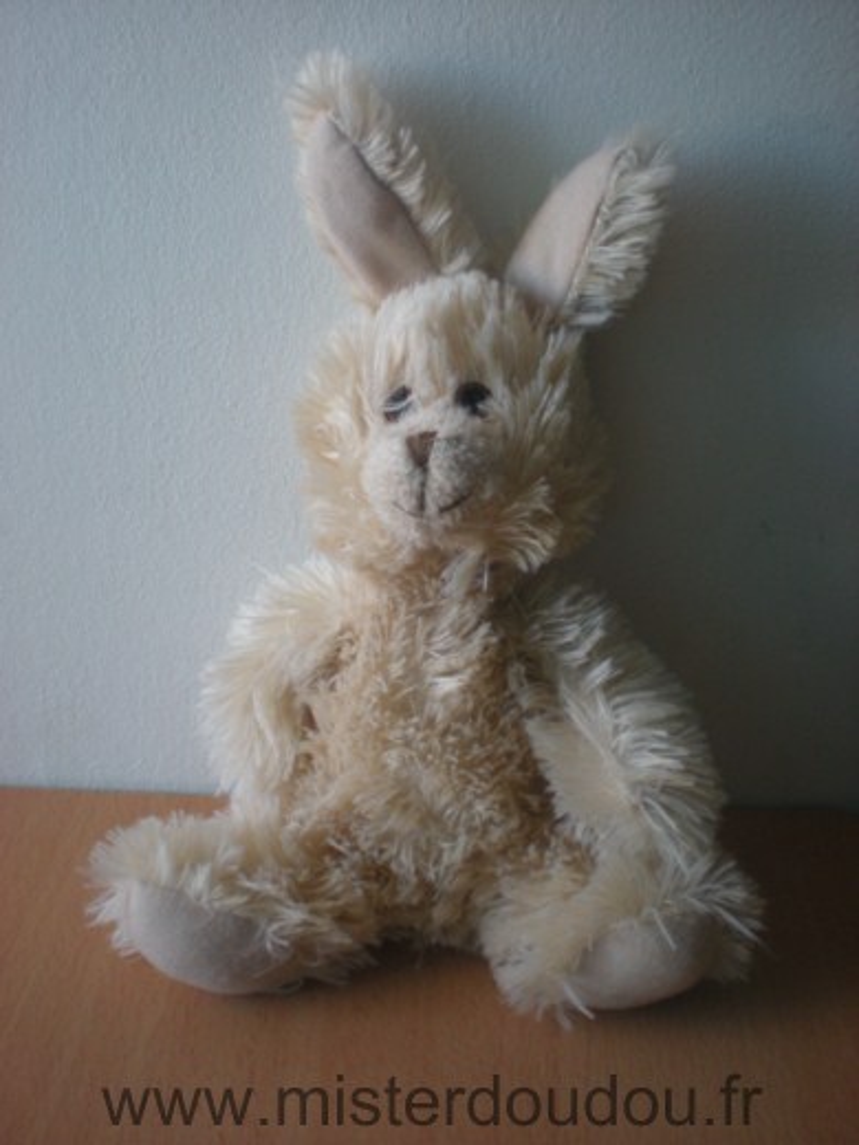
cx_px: 430
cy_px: 572
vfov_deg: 49.0
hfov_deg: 37.7
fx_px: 1257
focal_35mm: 38
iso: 146
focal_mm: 6.3
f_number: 3.1
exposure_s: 1/63
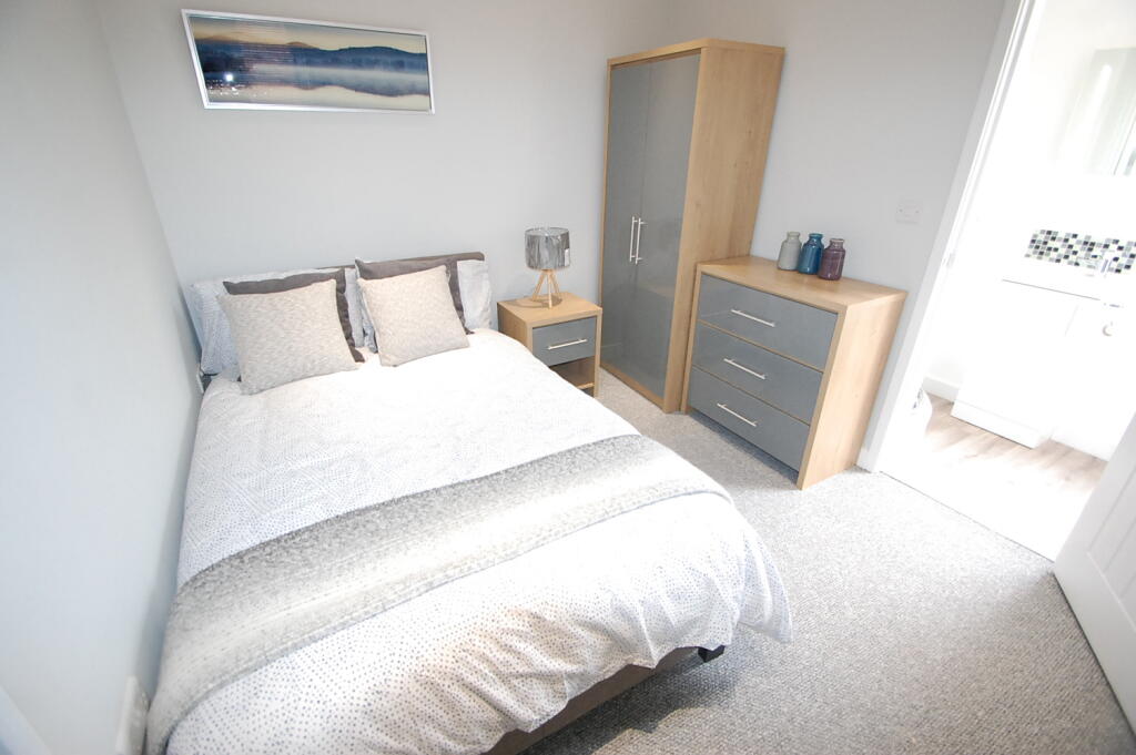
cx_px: 568
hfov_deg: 100.4
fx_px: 473
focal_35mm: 15
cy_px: 378
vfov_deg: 77.2
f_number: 3.5
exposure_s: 1/80
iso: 1600
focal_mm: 10
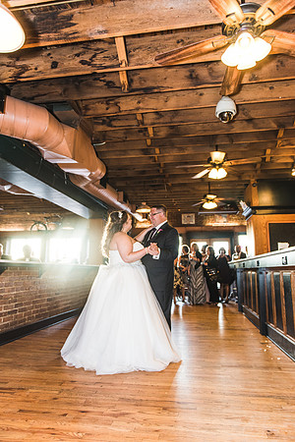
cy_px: 221
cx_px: 148
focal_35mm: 24
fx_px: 295
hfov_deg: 53.1
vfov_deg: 73.7
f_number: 2.8
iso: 1000
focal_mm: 24
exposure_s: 1/100
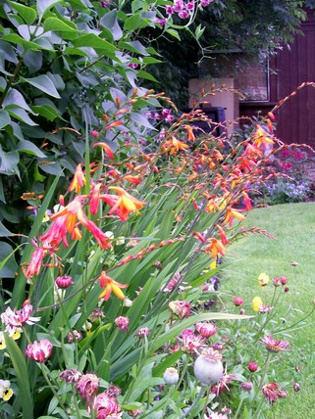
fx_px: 449
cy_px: 212
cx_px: 156
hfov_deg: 38.7
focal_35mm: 37
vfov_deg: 50.1
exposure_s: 1/81.3
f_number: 2.7
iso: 80
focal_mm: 6
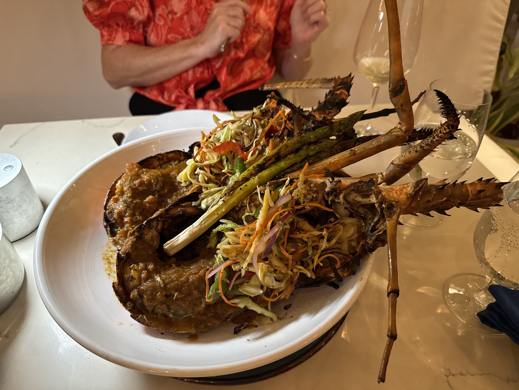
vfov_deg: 56.8
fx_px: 360
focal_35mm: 24
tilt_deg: -39.9
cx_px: 260
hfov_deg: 71.6
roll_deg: -1.7
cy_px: 195
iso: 640
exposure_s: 1/40
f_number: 1.78
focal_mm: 6.76
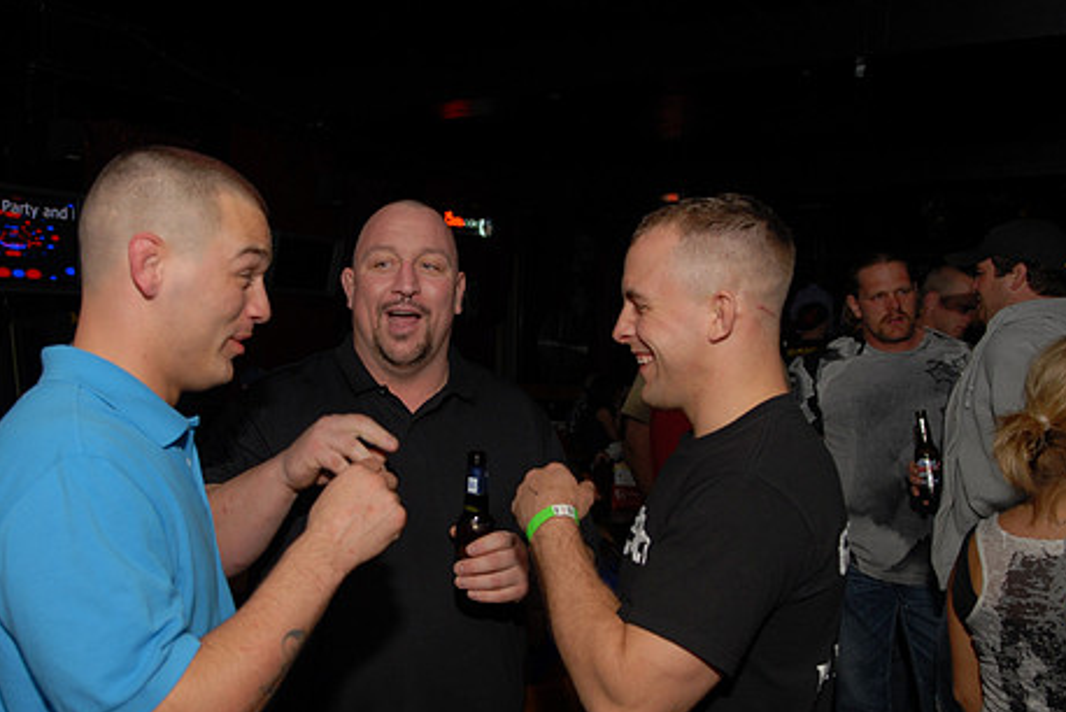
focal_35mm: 38
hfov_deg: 50.5
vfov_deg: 35.0
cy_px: 407
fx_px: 1126
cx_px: 449
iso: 100
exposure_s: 1/250
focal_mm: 20
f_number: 2.8
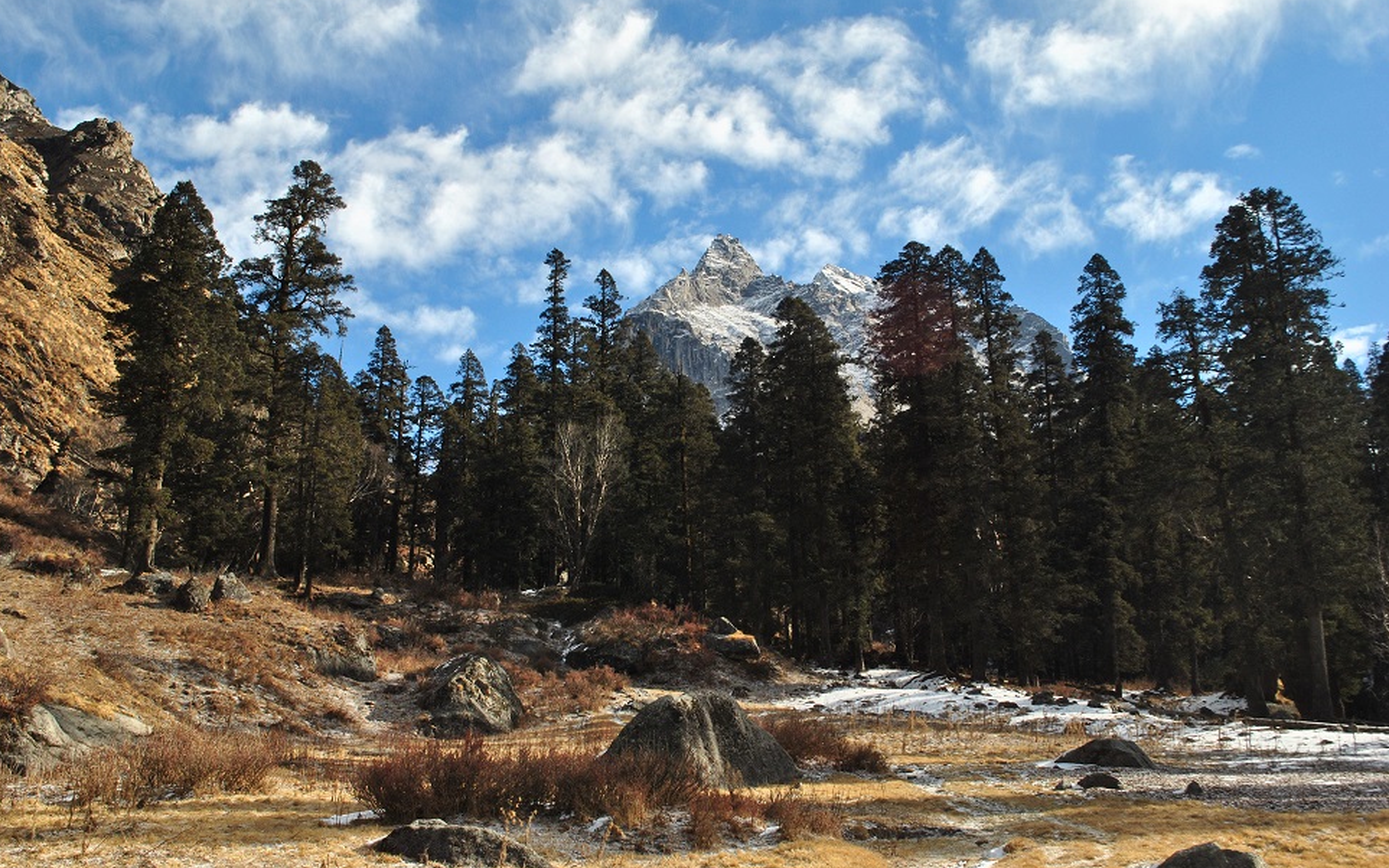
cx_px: 694
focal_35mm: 40
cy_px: 405
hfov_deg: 49.3
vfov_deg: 32.0
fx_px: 1514
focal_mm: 26
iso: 200
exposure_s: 1/160
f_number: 11
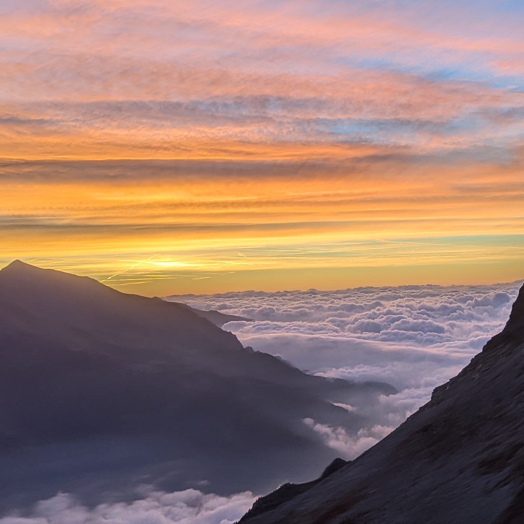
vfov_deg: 28.6
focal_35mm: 60
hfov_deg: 27.6
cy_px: 299
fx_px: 1028
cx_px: 466
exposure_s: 1/354
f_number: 1.85
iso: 32
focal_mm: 6.81
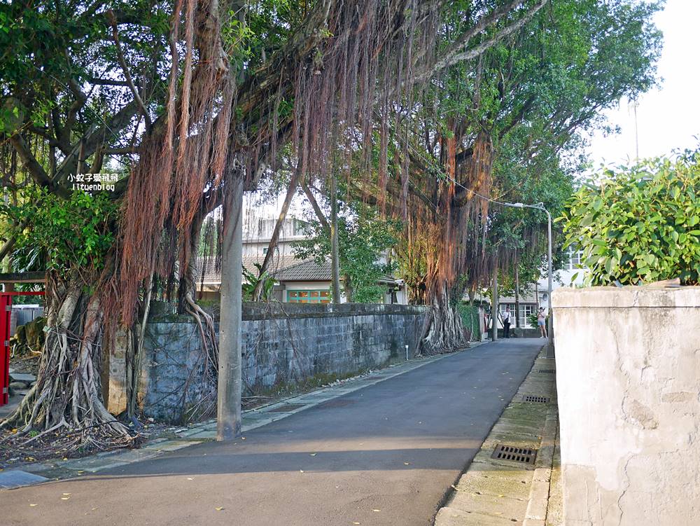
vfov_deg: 49.8
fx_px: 566
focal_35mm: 28
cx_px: 350
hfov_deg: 63.4
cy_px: 263
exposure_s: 1/125
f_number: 2.5
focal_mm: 14
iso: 200
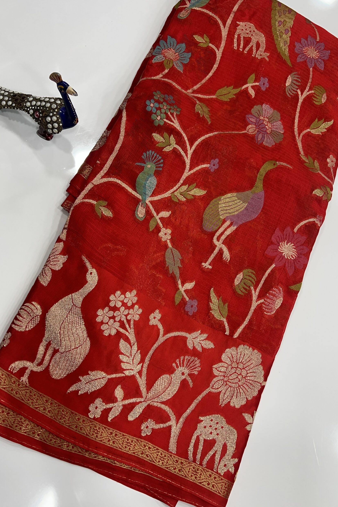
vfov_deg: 65.5
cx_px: 160
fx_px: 394
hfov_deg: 46.4
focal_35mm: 28
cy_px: 249
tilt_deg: -68.9
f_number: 1.5
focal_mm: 5.7
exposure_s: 1/100
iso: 50
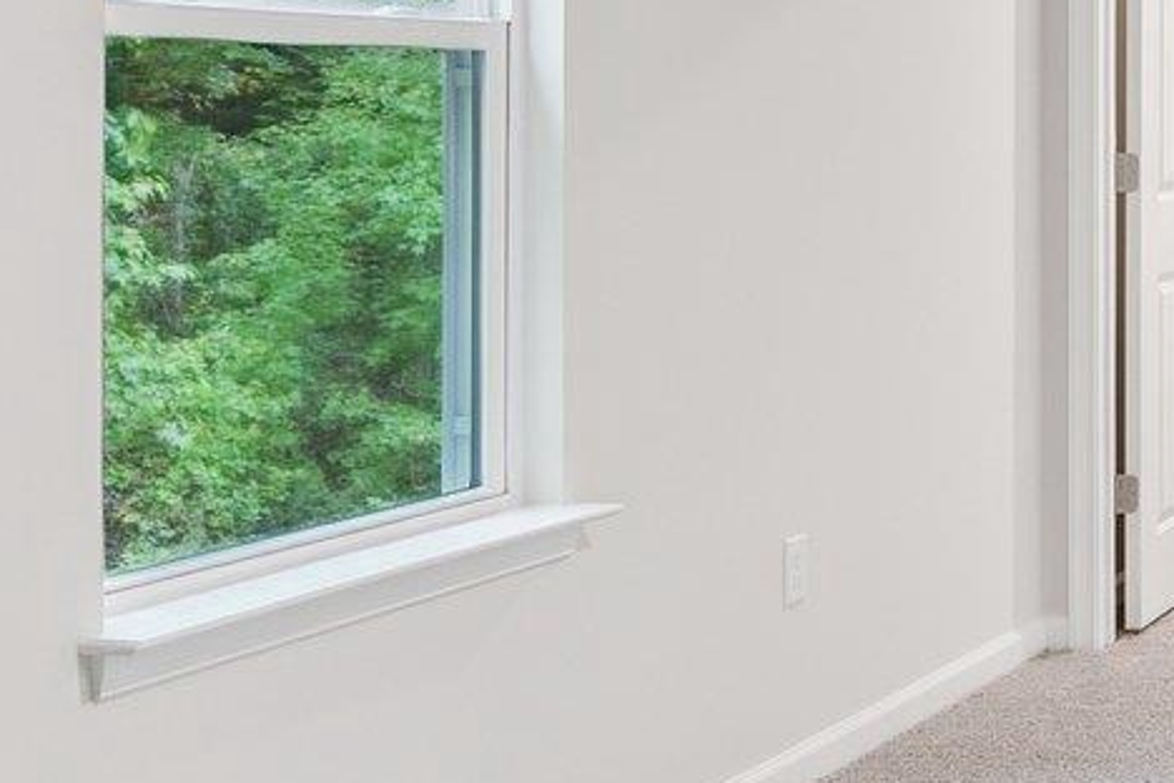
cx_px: 1804
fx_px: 2283
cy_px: 137
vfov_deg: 19.2
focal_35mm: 70
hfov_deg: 22.9
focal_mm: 16
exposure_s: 1/6
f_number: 6.3
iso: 400
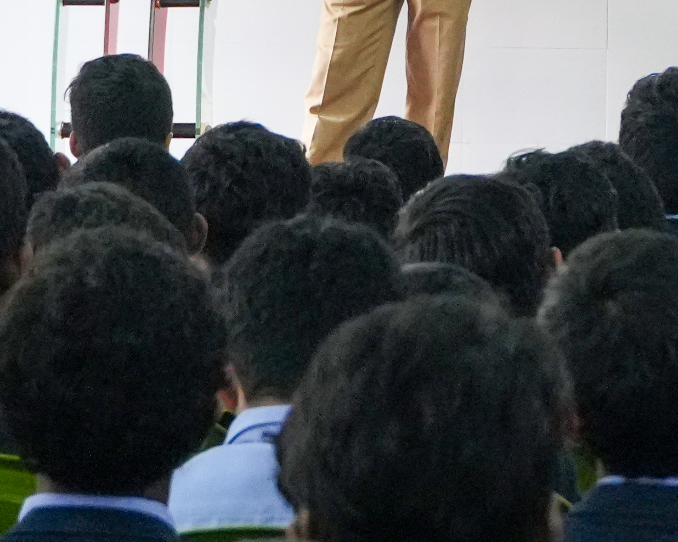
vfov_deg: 4.9
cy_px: 194
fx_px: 6280
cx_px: 1414
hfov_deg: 6.0
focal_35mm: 313
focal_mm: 53
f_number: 5
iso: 4000
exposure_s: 1/60
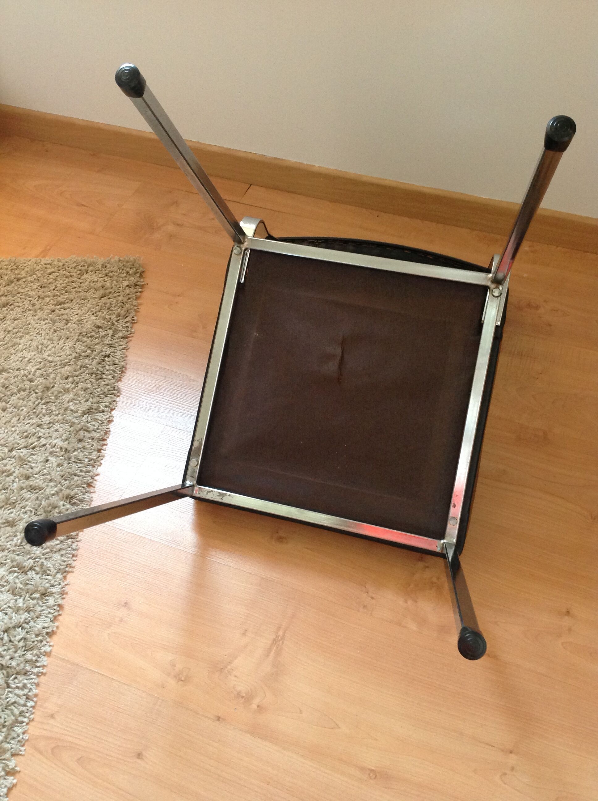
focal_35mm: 35
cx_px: 299
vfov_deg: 52.7
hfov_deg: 40.6
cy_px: 400
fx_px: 808
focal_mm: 4.28
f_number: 2.4
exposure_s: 1/15
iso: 200
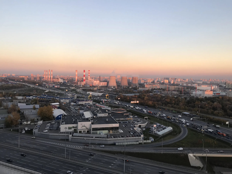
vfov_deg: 49.7
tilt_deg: -1.7
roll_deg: -2.2
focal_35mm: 28
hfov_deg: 63.4
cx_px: 116
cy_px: 87
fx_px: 188
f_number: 1.8
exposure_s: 1/152
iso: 20
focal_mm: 3.99
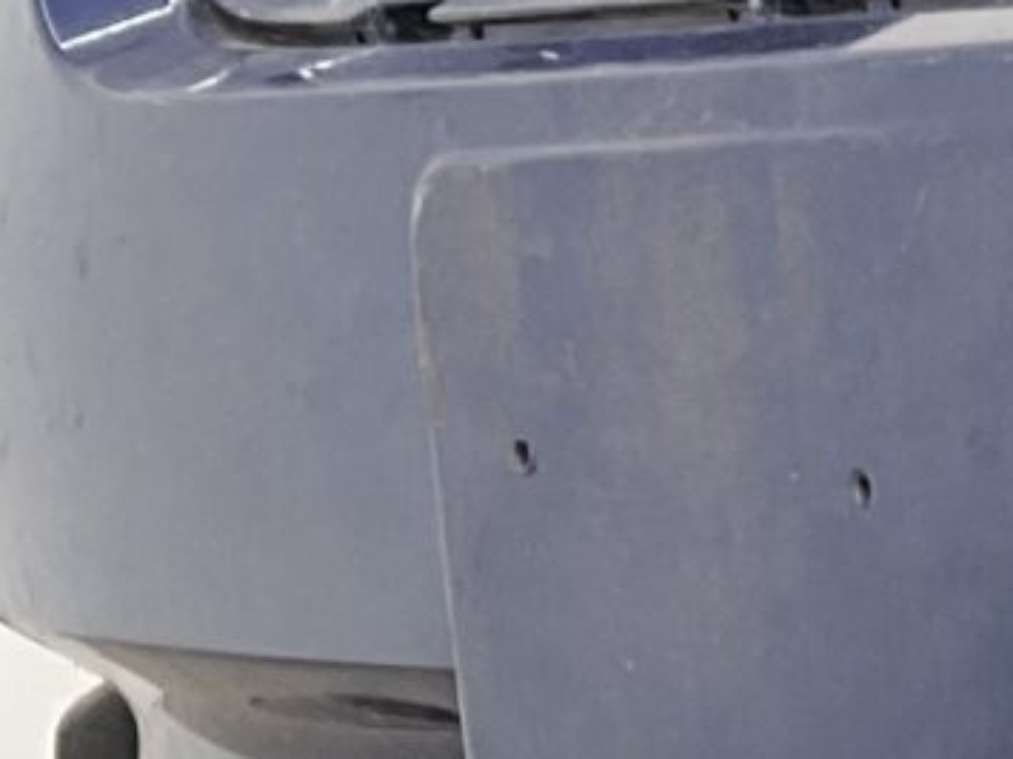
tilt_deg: -6.9
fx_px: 6114
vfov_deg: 6.9
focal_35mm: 209
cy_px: 1318
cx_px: 3321
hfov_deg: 7.8
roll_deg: -2.2
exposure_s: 1/120
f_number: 1.8
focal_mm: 3
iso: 25
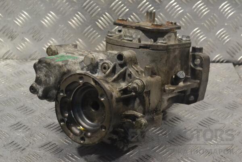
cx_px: 121
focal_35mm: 69
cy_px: 81
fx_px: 464
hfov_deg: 29.2
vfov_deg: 19.7
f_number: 8
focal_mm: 46
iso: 3200
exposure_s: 1/400
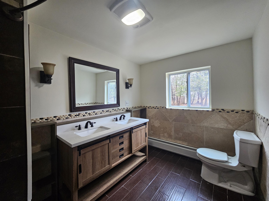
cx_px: 134
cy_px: 100
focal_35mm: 13
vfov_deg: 89.9
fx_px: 101
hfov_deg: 106.2
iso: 320
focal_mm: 2.2
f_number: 2.2
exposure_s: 1/60
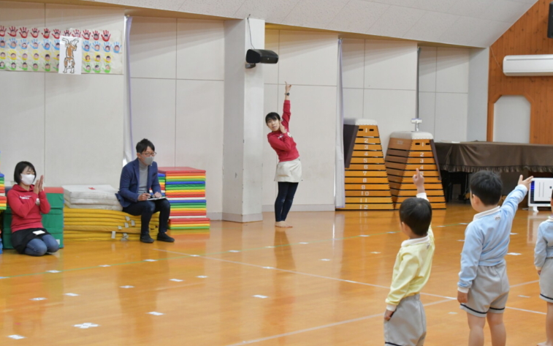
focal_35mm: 62
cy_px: 170
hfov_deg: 33.0
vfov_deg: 21.0
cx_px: 279
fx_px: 934
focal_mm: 40
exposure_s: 1/125
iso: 4000
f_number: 5.6
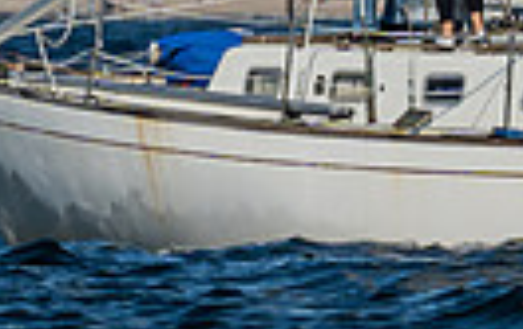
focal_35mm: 2377
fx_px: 33938
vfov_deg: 0.6
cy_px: -745
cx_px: 966
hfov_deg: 0.9
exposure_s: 1/1250
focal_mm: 220
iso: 100
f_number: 5.3
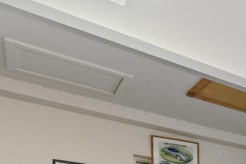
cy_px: 268
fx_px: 356
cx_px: 379
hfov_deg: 26.3
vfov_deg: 20.7
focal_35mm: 52
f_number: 4.5
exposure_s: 1
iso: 100
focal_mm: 10
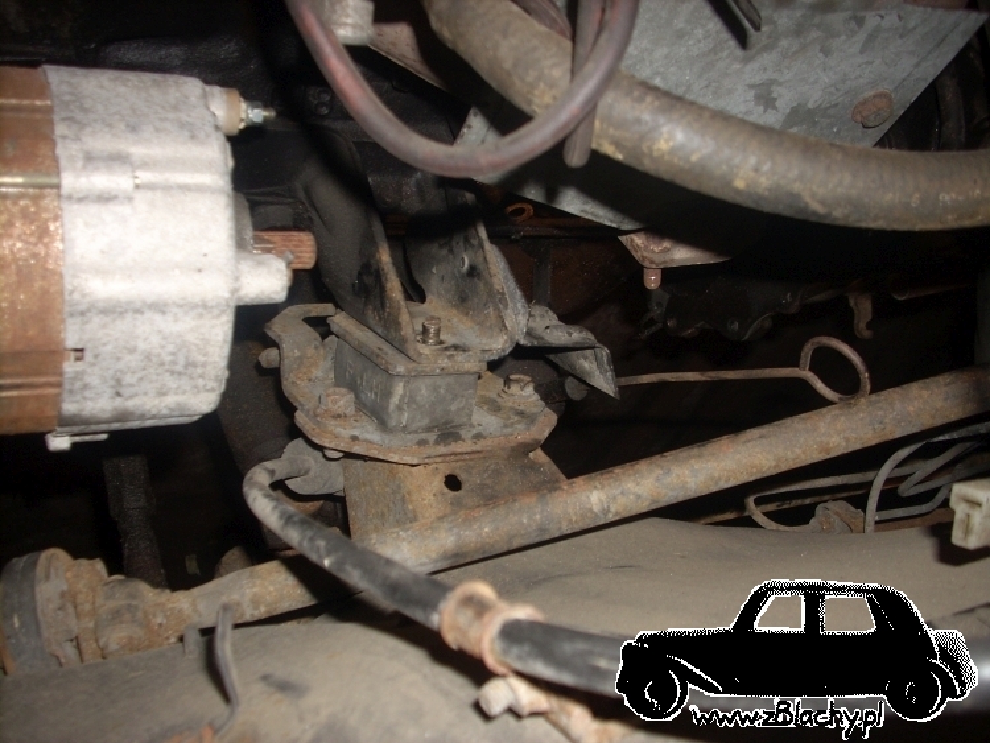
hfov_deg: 50.1
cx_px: 495
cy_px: 372
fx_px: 1059
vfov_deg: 38.7
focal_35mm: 37
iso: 64
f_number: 2.8
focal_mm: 6.2
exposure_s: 1/60
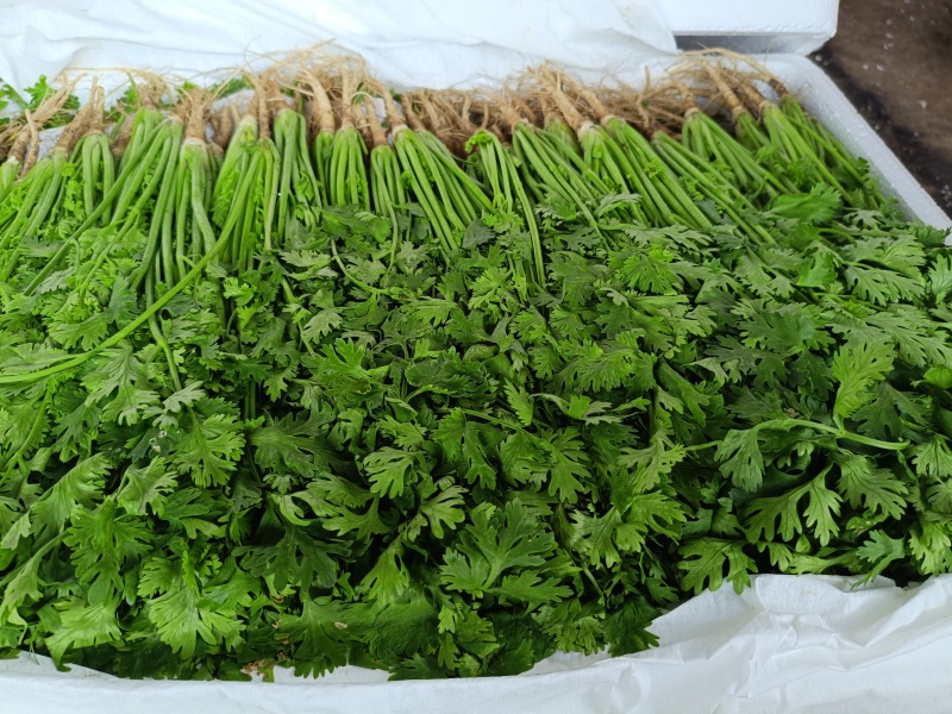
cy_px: 357
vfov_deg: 53.1
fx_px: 715
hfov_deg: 67.3
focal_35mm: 26
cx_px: 476
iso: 52
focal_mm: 4.94
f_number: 1.59
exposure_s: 1/156
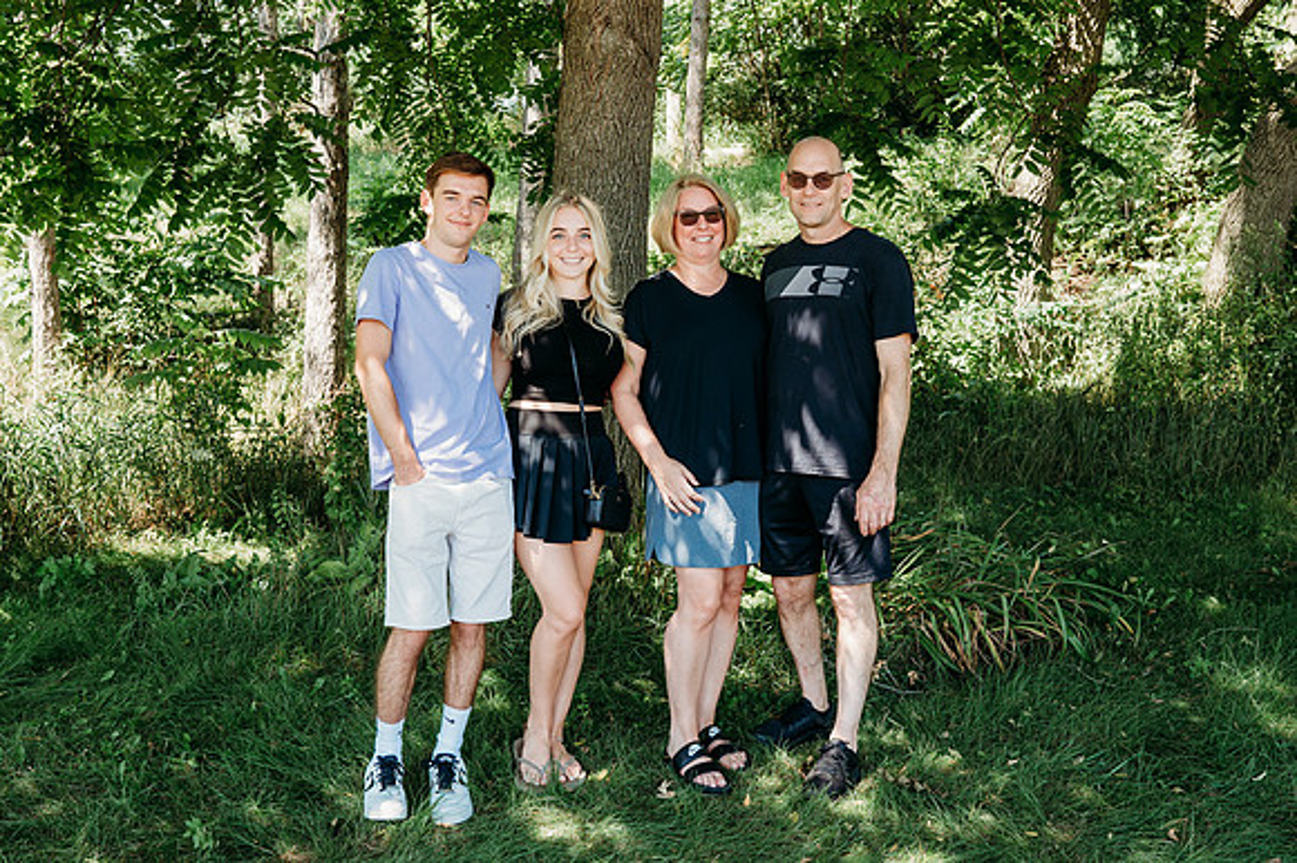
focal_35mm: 45
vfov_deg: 29.7
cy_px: 340
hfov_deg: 43.5
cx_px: 611
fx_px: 1625
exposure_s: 1/200
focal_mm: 29.5
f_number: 4.5
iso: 200
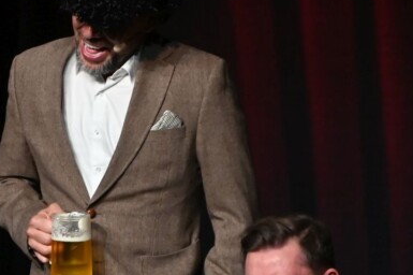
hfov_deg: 2.9
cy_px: 190
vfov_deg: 2.0
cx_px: 60
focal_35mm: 702
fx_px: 8046
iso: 2200
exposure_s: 1/250
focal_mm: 150
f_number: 5
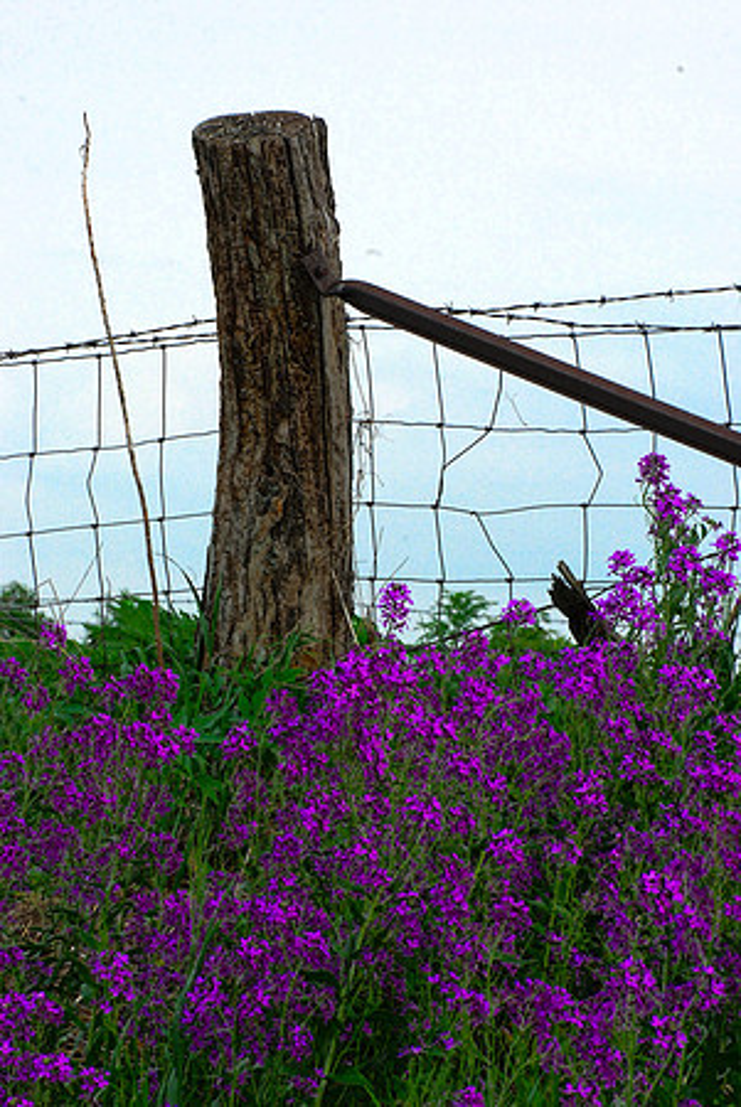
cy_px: 554
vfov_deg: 10.1
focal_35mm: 202
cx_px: 370
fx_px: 6237
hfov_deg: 6.8
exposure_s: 1/200
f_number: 22
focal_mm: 135
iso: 1000
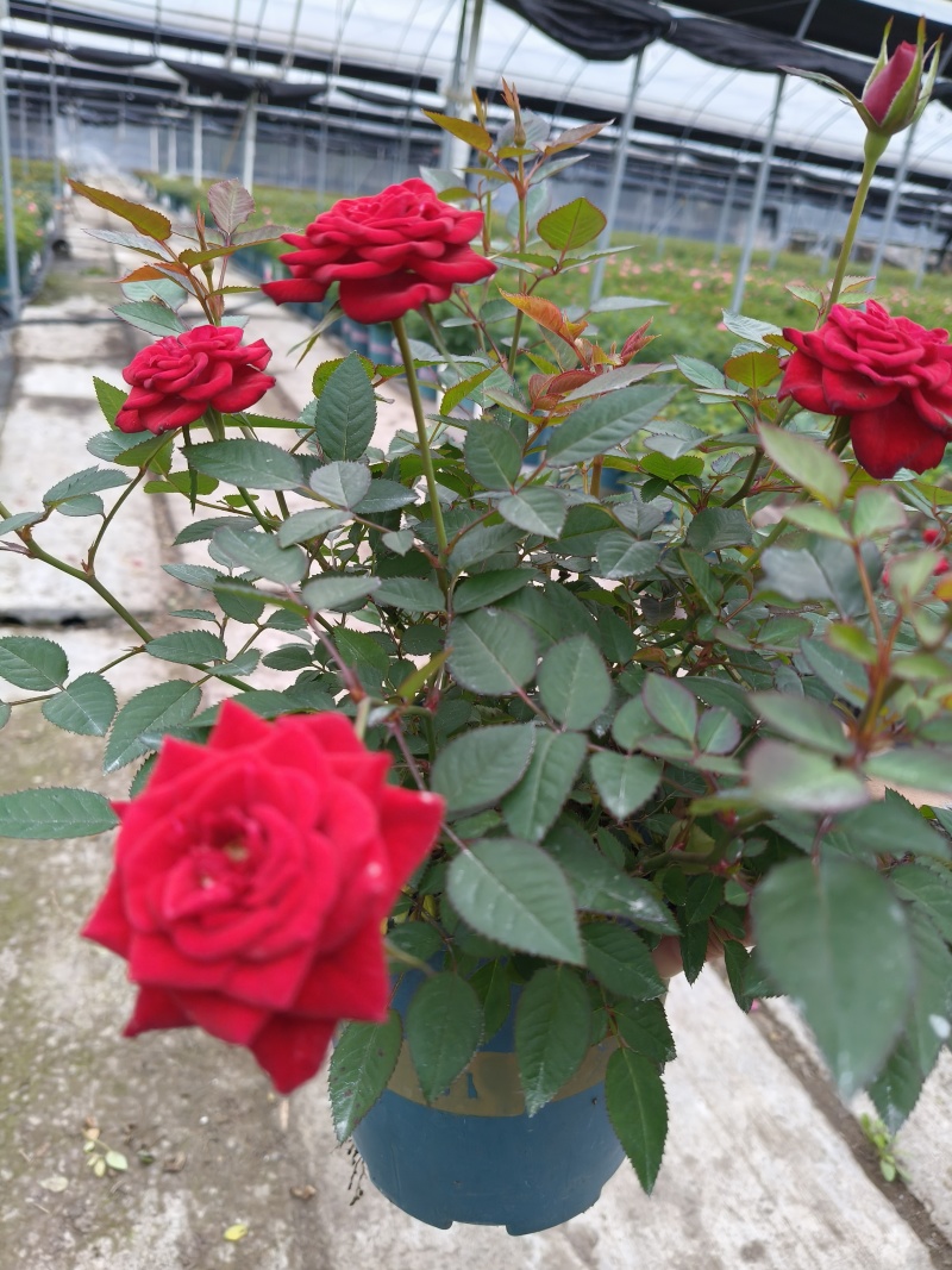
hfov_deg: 53.1
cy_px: 635
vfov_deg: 67.3
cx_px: 476
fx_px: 954
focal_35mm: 26
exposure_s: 1/120
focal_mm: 4.84
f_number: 1.8
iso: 200
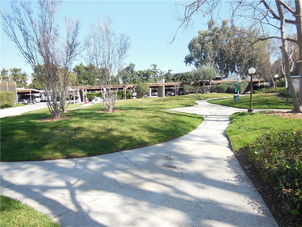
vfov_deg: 54.9
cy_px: 114
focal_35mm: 25
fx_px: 218
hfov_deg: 69.4
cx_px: 151
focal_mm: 4.5
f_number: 3.5
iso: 125
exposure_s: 1/500
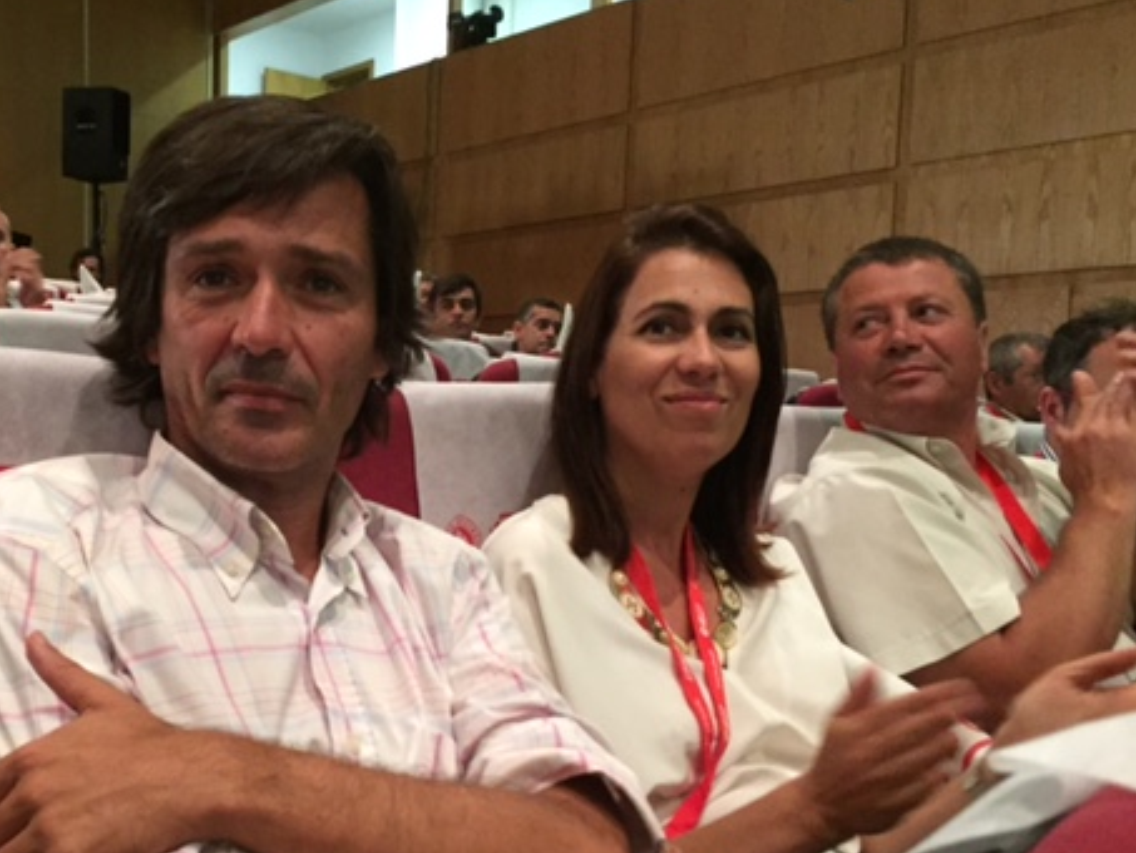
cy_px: 532
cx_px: 374
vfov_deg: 35.0
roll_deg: -2.5
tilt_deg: -4.5
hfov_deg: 45.0
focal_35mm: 41
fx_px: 1346
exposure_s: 1/15
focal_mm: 4.15
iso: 320
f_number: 2.2
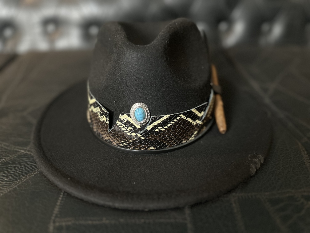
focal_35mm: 24
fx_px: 215
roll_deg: +1.8
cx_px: 155
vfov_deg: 56.8
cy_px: 116
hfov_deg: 71.6
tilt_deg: -36.2
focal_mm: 6.86
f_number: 1.78
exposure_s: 1/40
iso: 800
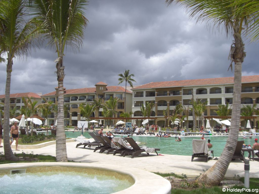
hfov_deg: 49.0
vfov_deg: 37.7
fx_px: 284
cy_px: 97
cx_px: 130
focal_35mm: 38
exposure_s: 1/250
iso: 64
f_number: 8
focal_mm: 6.2
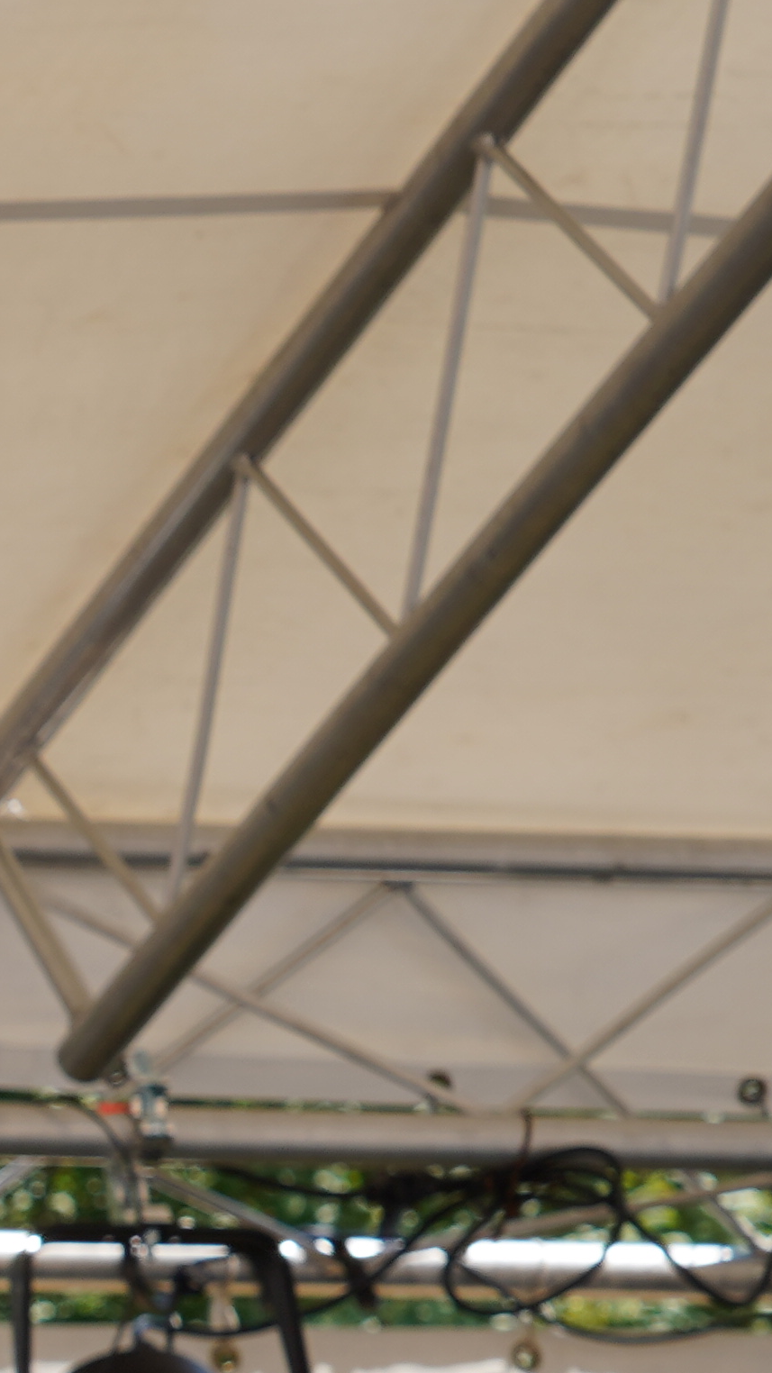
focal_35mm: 268
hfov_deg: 4.3
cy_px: 1394
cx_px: -1638
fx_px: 9755
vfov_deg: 8.0
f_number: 8
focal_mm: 65
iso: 125
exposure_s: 1/160
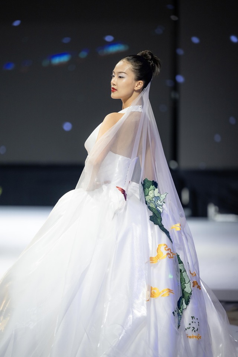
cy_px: 178
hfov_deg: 8.3
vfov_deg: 12.5
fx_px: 1636
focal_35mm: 165
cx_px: 119
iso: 800
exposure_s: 1/400
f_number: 2.8
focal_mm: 165
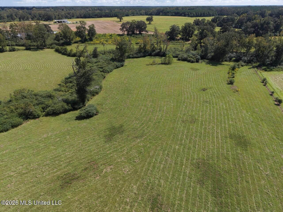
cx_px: 142
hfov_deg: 71.6
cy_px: 106
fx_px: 196
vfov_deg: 56.8
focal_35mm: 24
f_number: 1.8
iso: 120
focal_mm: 8.7
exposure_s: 1/3000
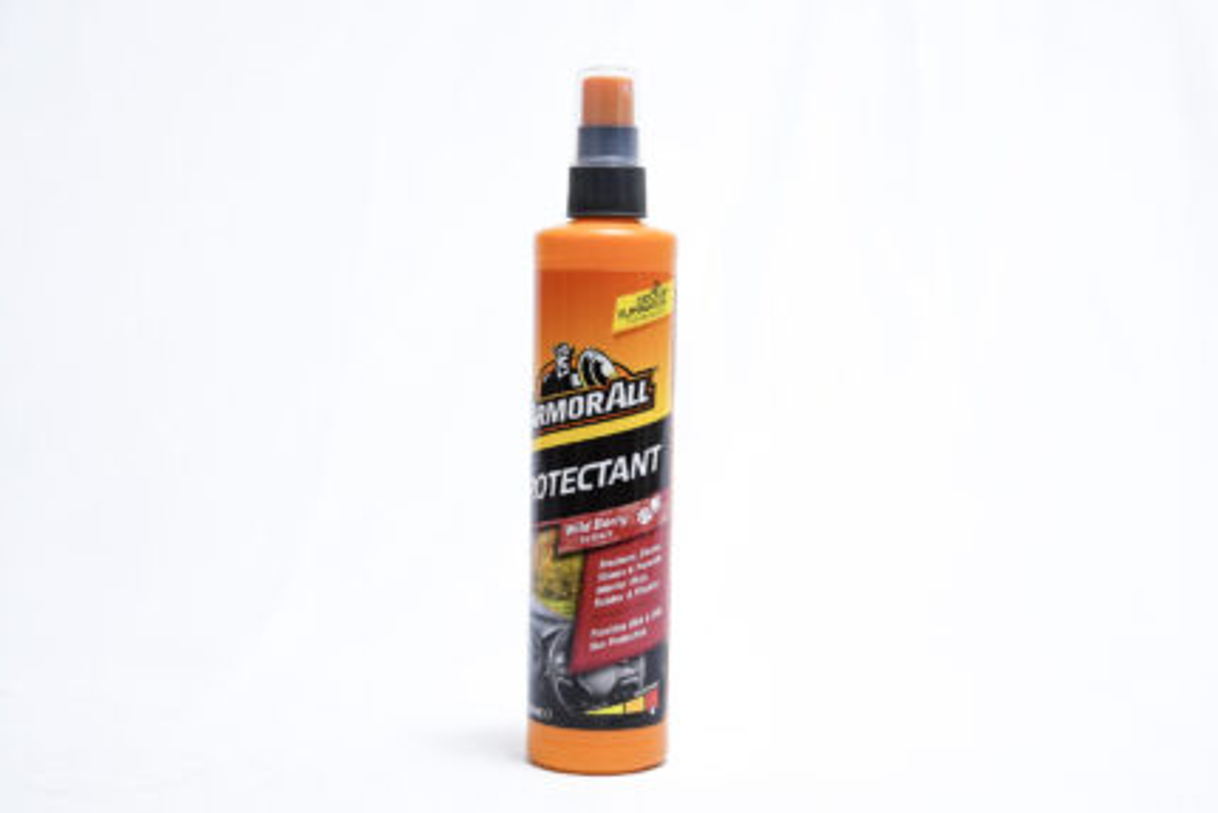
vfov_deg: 23.0
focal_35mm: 59
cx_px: 609
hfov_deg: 33.9
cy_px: 406
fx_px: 1997
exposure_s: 1/250
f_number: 8
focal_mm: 59
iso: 3200
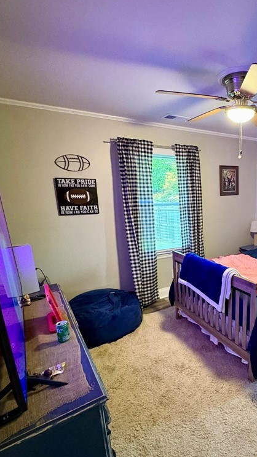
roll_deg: -0.1
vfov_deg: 83.7
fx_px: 255
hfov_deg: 49.0
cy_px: 248
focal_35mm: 21
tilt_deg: -11.2
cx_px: 221
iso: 800
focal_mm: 2.22
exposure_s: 1/40
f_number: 2.2
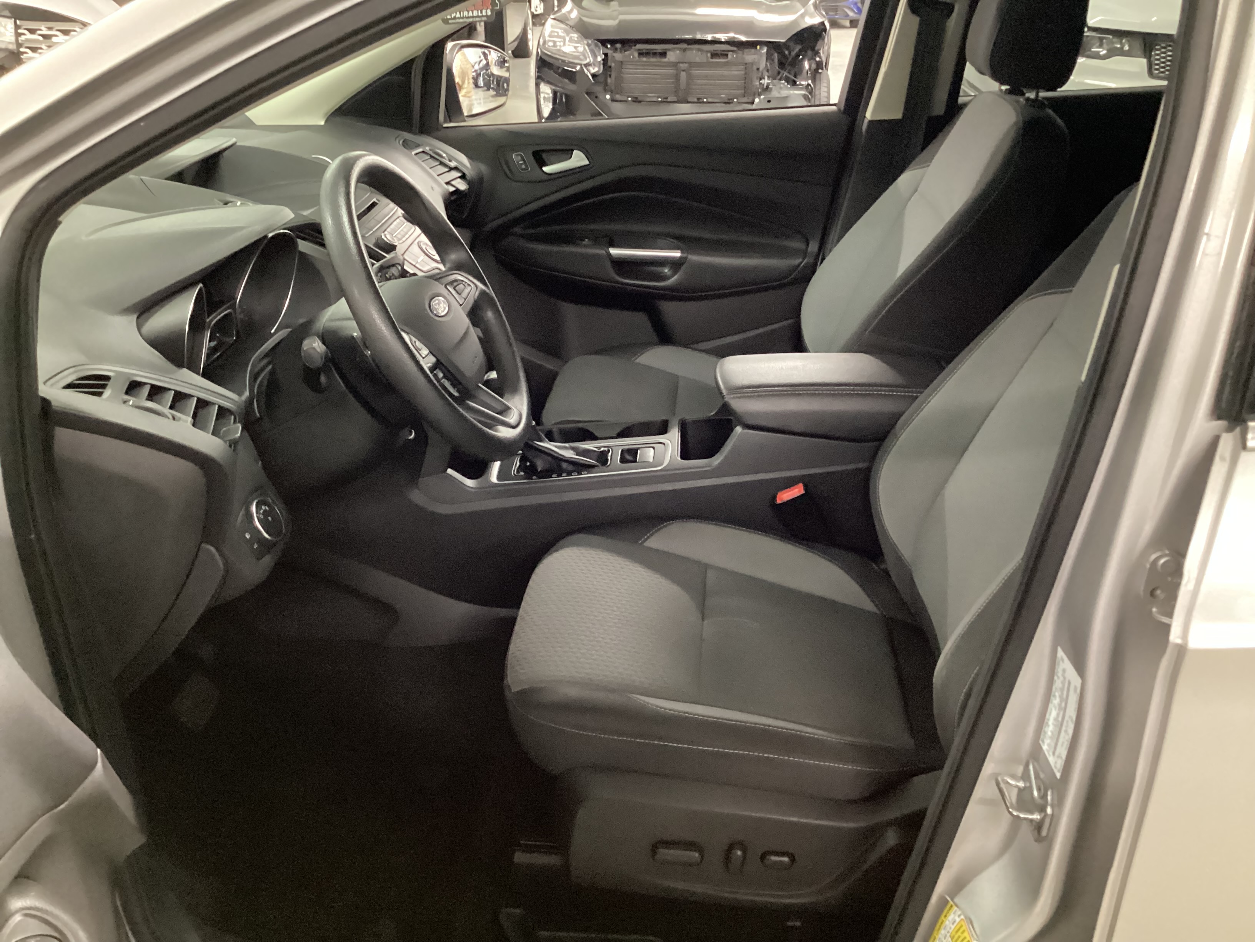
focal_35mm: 31
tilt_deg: -26.1
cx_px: 628
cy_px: 471
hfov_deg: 58.4
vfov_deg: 45.4
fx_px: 1124
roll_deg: -0.6
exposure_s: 1/17
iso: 800
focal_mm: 3.3
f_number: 2.4
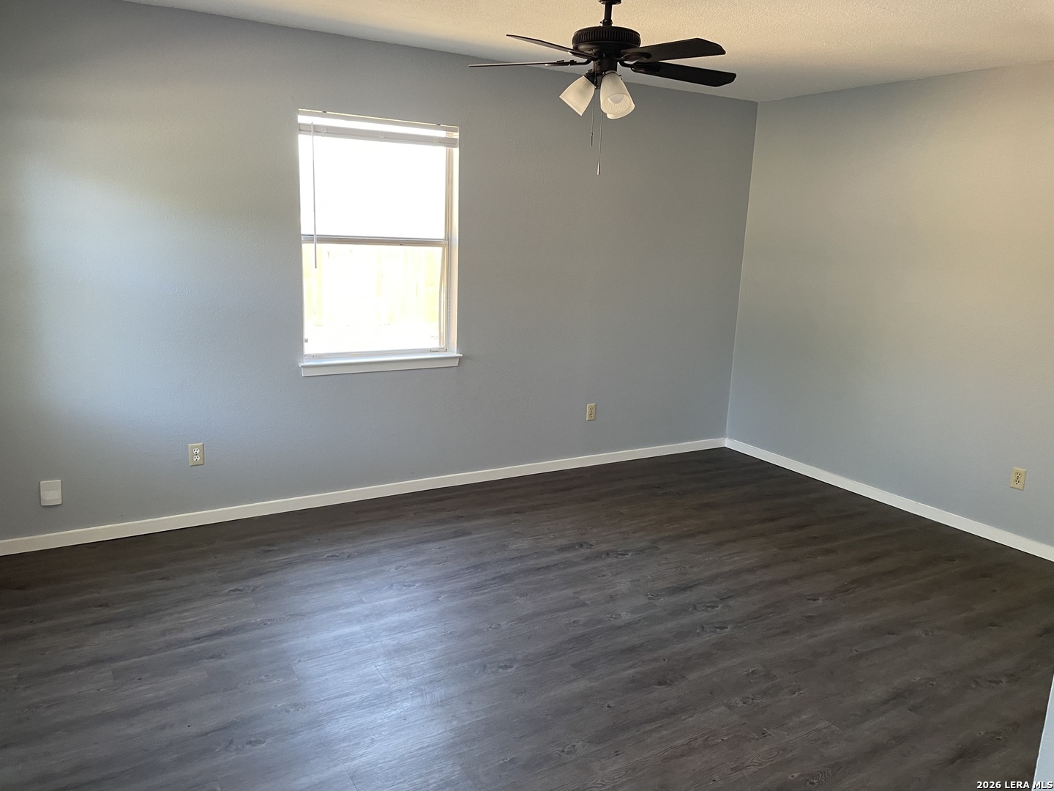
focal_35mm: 26
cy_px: 396
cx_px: 527
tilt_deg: -11.6
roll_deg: -1.5
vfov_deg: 53.1
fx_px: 792
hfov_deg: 67.3
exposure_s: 1/60
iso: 80
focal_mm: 4.2
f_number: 1.6
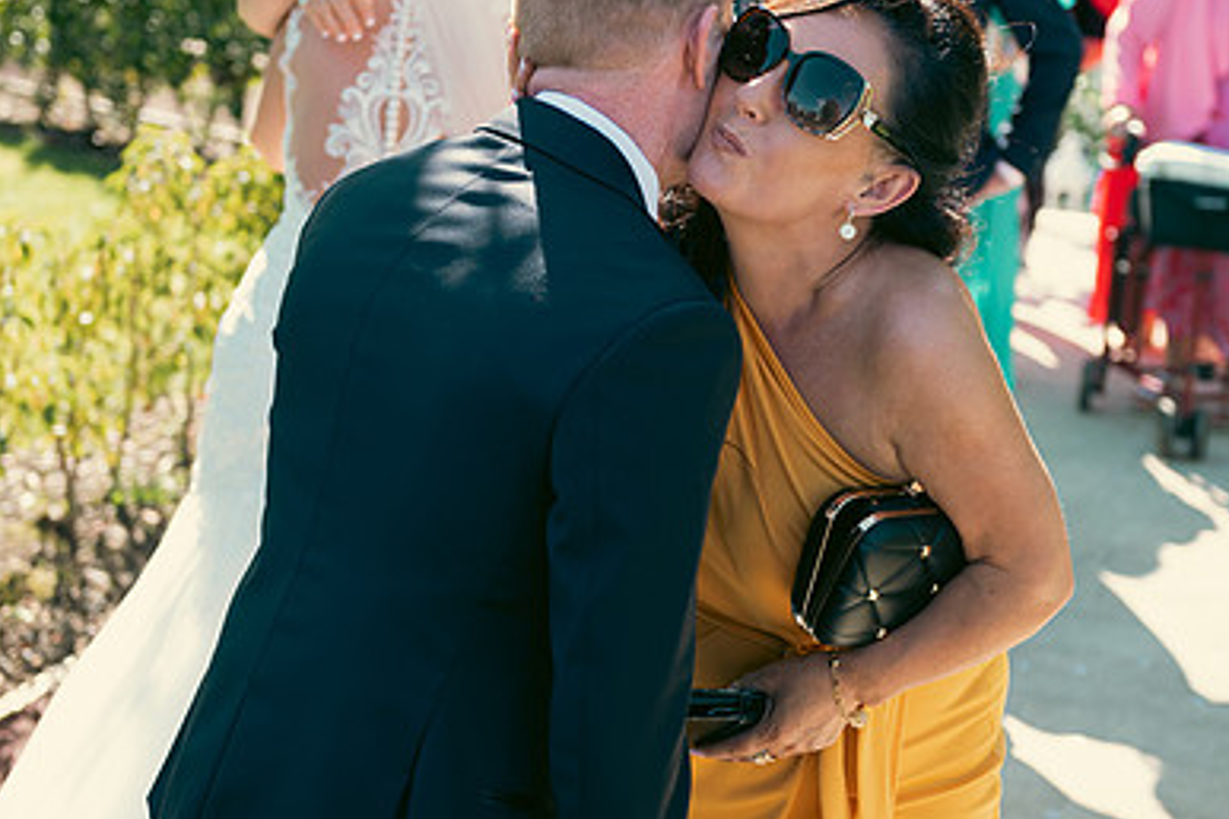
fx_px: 2560
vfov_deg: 18.1
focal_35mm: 75
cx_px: 610
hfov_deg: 27.0
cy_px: 297
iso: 125
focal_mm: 50
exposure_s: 1/320
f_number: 3.5
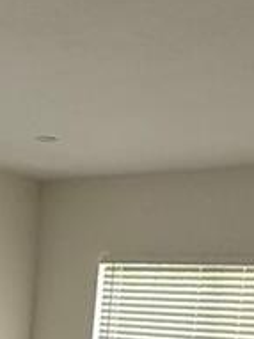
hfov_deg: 16.6
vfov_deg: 19.1
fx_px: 862
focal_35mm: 88
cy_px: 529
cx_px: 30
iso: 250
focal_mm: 2.22
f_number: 2.2
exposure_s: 1/120
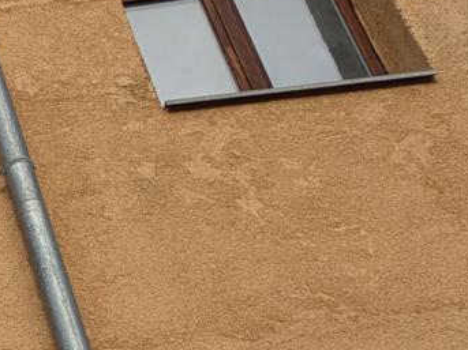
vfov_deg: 10.5
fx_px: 1892
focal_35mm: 140
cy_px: 330
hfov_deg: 11.9
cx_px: -583
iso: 44
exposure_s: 1/1340
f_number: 1.89
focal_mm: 5.43
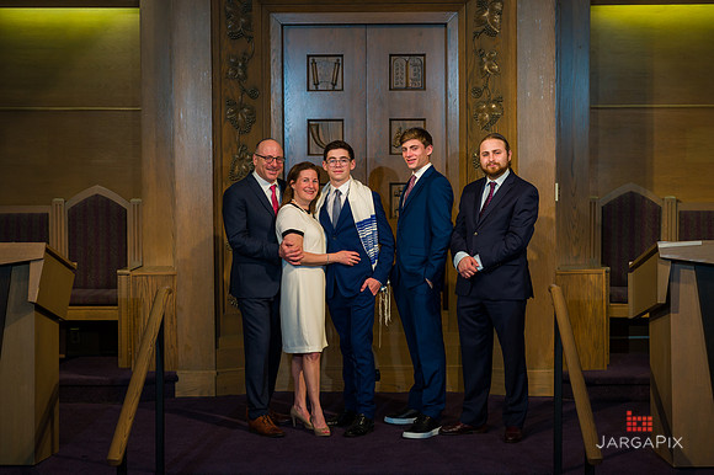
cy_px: 238
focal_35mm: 66
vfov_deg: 20.6
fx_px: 1308
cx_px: 357
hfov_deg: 30.5
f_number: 5
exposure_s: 1/200
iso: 800
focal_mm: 66
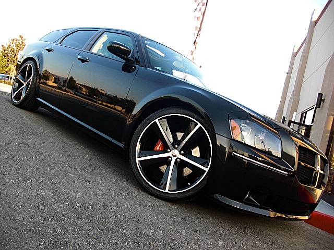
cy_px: 125
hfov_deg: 51.4
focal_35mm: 36
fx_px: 347
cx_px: 167
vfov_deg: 39.7
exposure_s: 1/80
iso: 50
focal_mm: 6.3
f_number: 2.8
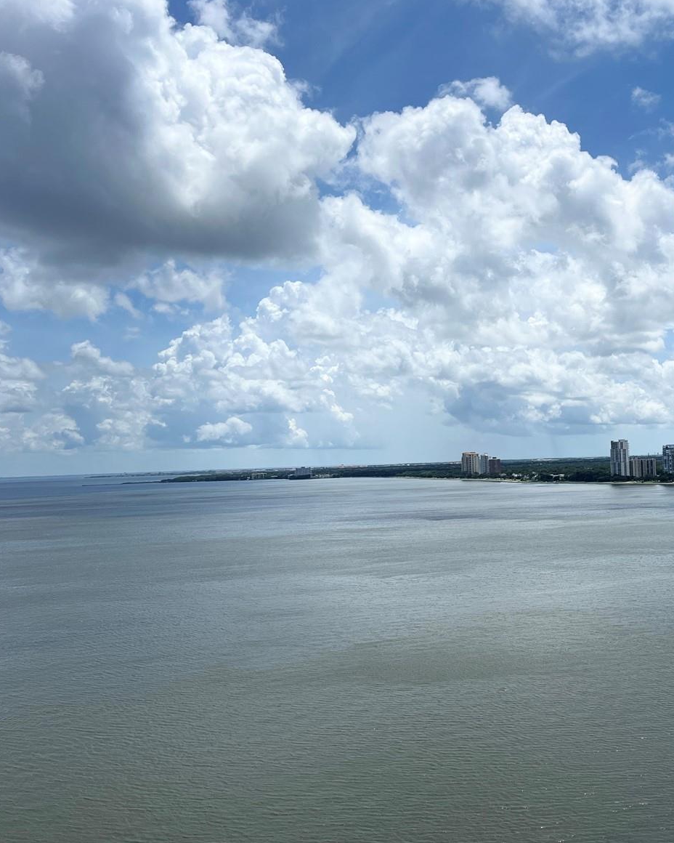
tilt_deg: +3.0
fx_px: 873
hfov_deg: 41.2
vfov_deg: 51.5
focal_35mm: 35
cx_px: 495
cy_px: 420
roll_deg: +1.9
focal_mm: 5.1
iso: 50
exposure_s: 1/9901
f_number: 1.6
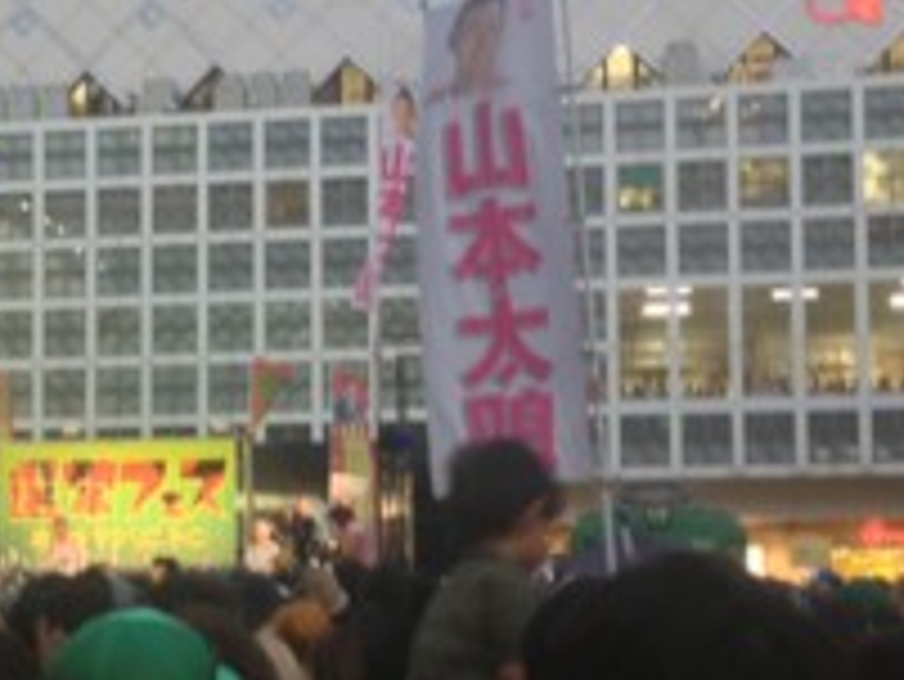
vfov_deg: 19.8
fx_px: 1934
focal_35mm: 74
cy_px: 468
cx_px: 301
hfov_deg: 26.2
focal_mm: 4.13
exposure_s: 1/20
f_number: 2.4
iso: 125
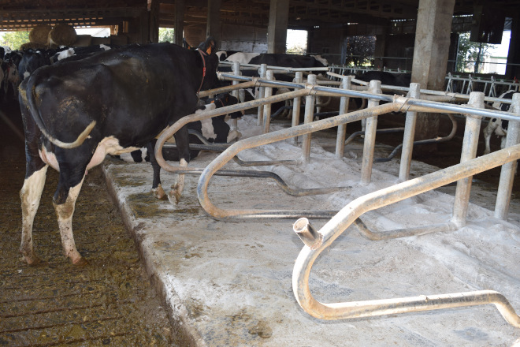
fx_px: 390
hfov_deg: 67.4
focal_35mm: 27
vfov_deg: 47.9
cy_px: 174
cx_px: 260
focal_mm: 18
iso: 250
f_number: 5.6
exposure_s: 1/125
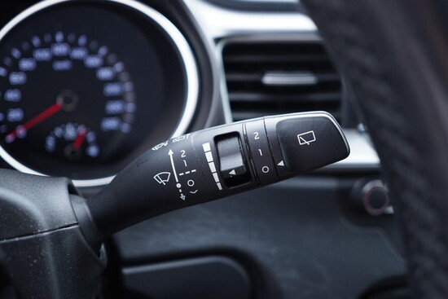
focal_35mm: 36
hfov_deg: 53.1
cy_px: 150
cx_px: 224
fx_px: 448
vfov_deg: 36.9
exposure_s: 1/40
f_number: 2.8
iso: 400
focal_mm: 24
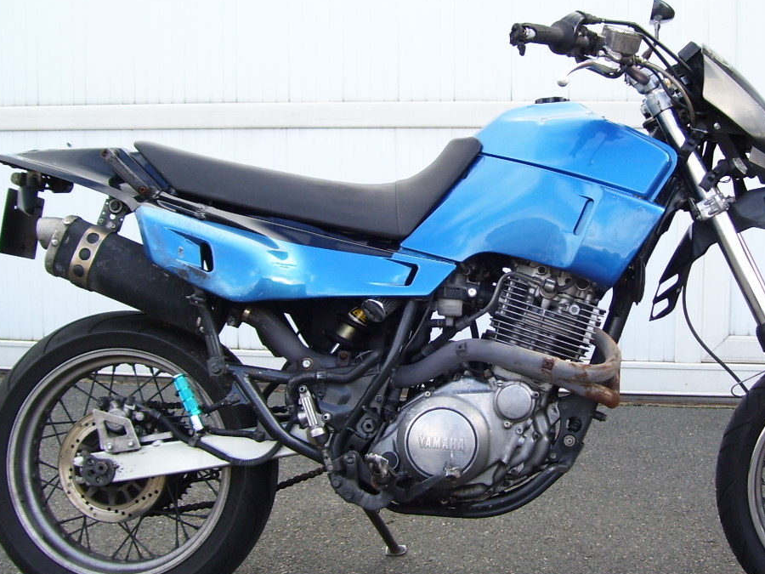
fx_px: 1061
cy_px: 276
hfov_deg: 39.4
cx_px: 484
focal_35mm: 48
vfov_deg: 30.3
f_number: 2.7
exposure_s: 1/180
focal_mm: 6
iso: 80
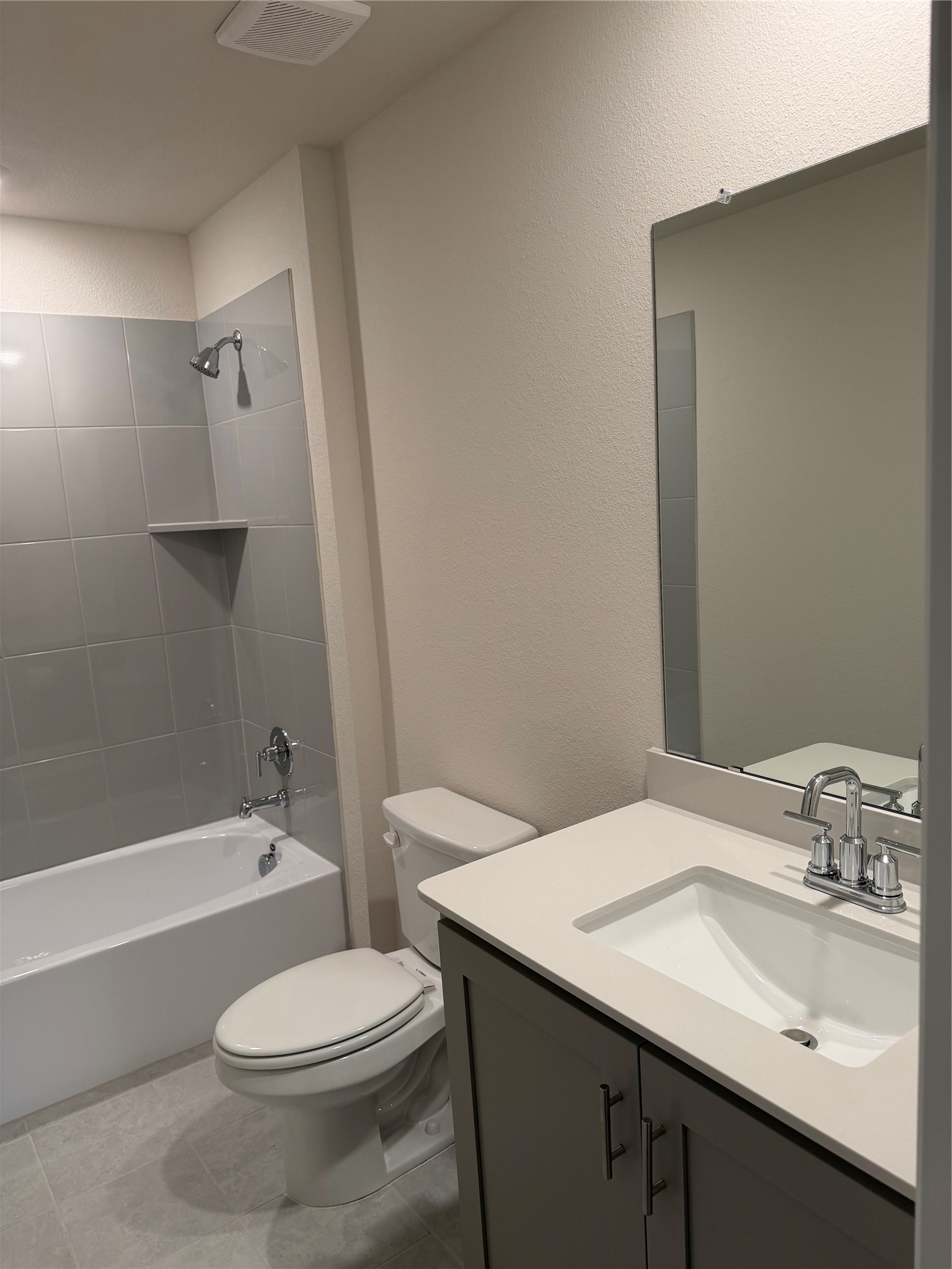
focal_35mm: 24
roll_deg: +4.4
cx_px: 476
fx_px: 880
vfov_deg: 71.6
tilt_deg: -7.1
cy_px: 634
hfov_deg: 56.8
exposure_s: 1/120
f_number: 1.78
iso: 125
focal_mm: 6.76
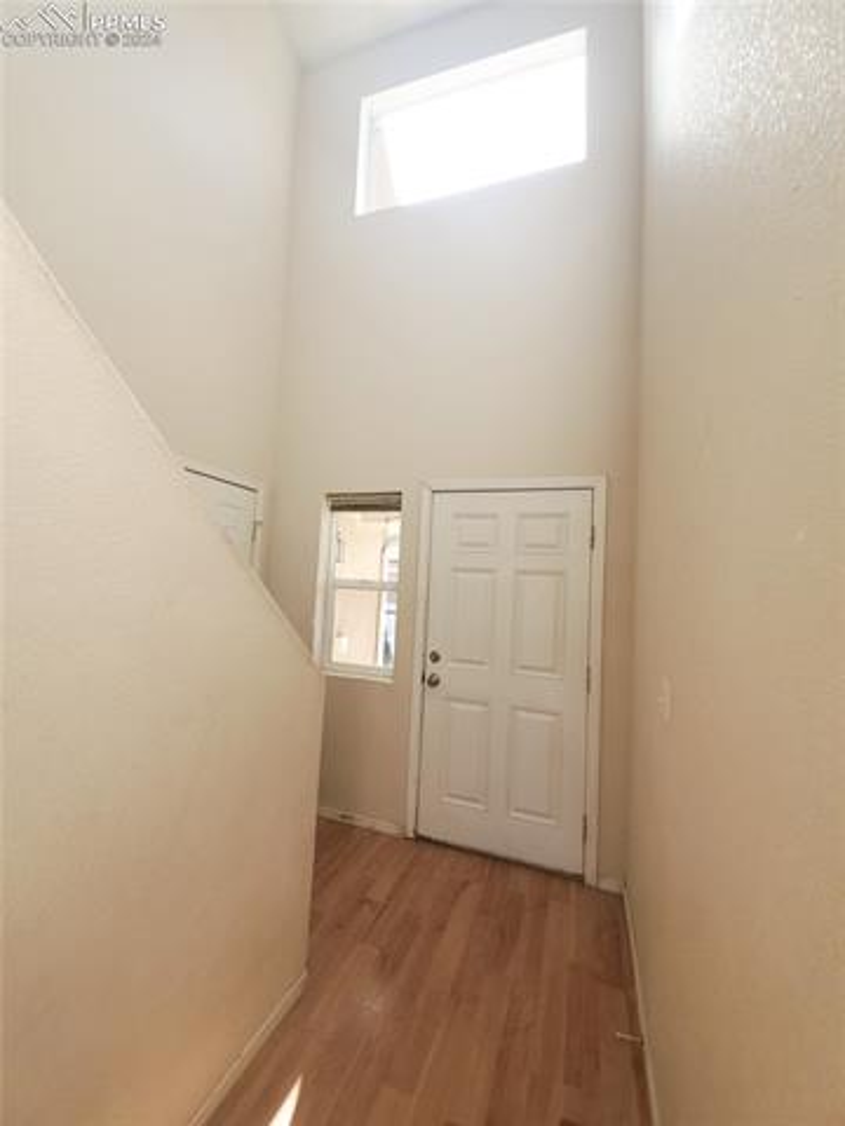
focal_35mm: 13
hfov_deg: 89.9
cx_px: 422
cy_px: 563
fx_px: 423
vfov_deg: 106.2
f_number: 2.2
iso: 64
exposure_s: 1/120
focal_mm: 1.8
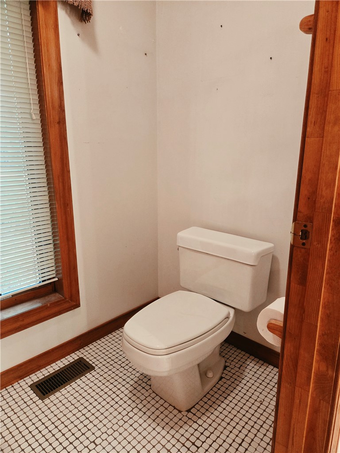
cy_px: 226
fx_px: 301
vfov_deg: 73.9
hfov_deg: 58.9
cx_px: 170
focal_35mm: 23
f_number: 1.8
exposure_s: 1/120
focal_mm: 5.4
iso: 500
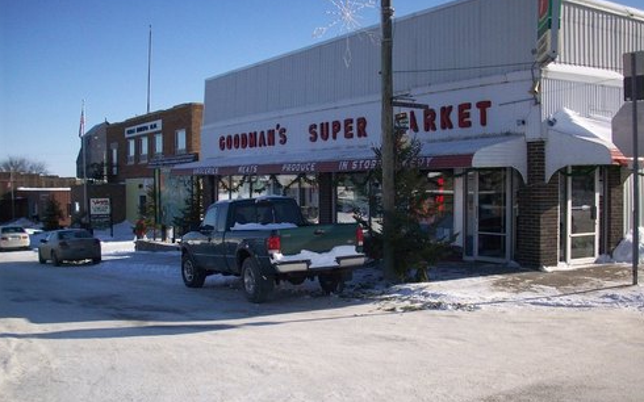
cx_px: 325
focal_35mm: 40
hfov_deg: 49.3
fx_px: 702
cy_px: 211
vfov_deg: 32.0
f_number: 5.6
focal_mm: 6.2
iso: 80
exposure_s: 1/479
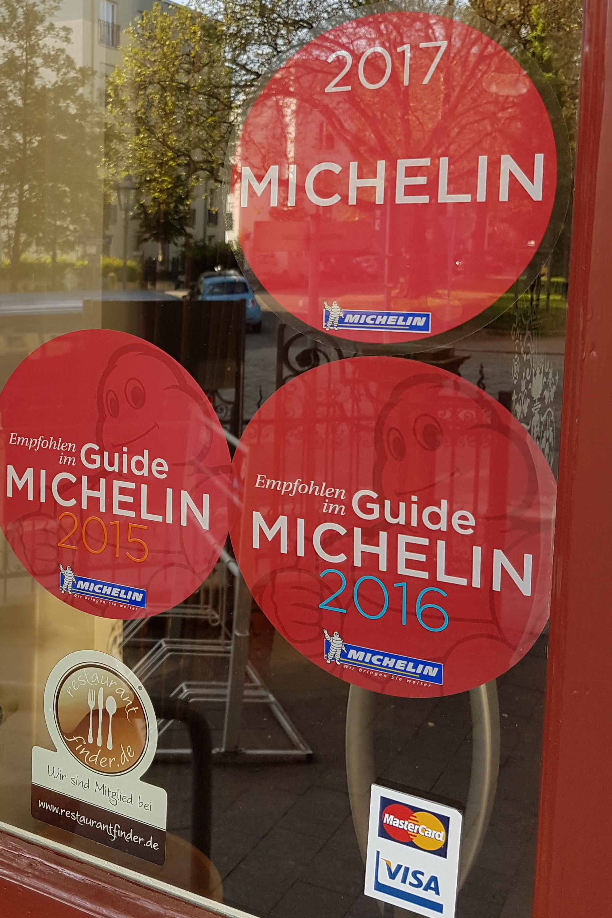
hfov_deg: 32.5
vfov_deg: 48.1
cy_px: 351
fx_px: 1020
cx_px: 120
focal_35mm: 40
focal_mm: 4.2
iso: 40
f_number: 1.7
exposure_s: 1/134
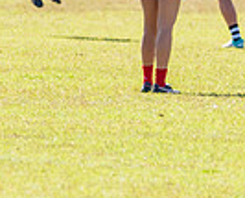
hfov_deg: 1.2
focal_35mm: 1599
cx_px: 169
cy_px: -127
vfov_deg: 1.0
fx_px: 11620
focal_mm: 380
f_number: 6.3
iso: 800
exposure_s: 1/2000
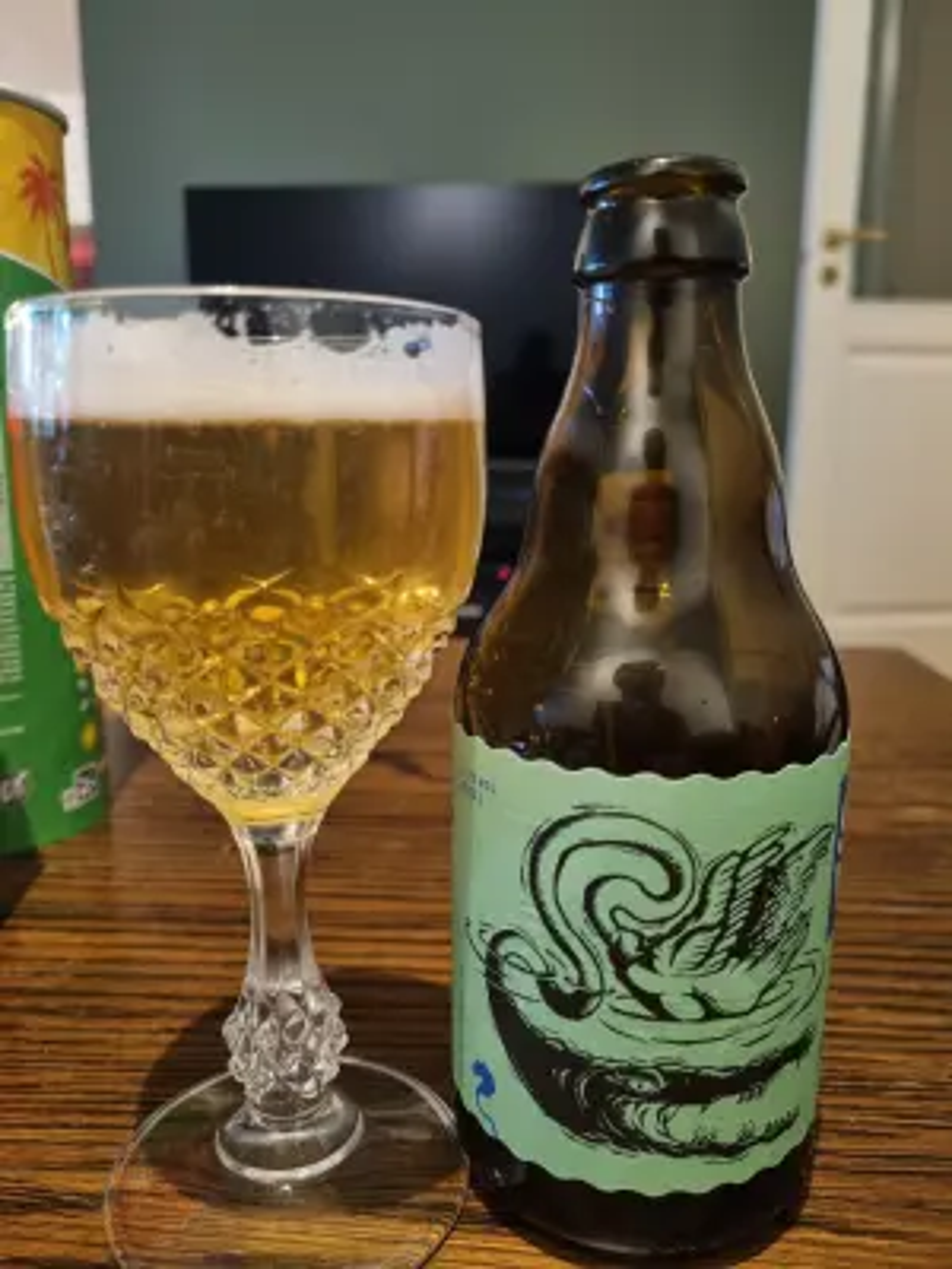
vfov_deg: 67.3
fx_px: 953
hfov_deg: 53.1
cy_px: 634
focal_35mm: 26
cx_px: 476
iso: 640
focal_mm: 5.4
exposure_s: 1/25
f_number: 1.8
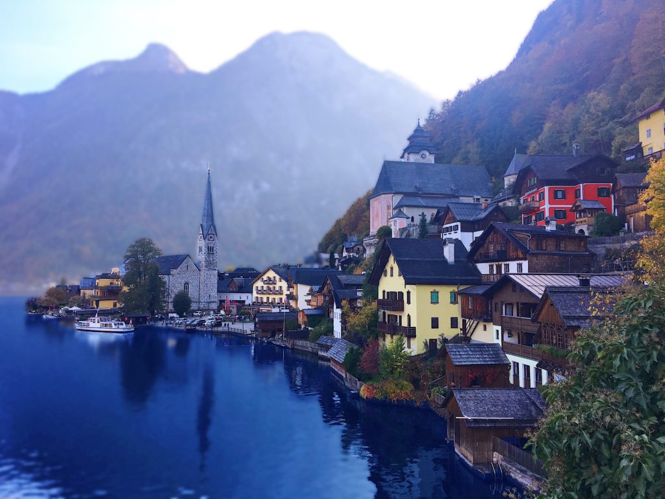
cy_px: 250
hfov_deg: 61.7
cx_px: 332
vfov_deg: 48.2
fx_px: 557
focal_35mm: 29
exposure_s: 1/286
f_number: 2.2
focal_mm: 4.15
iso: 25
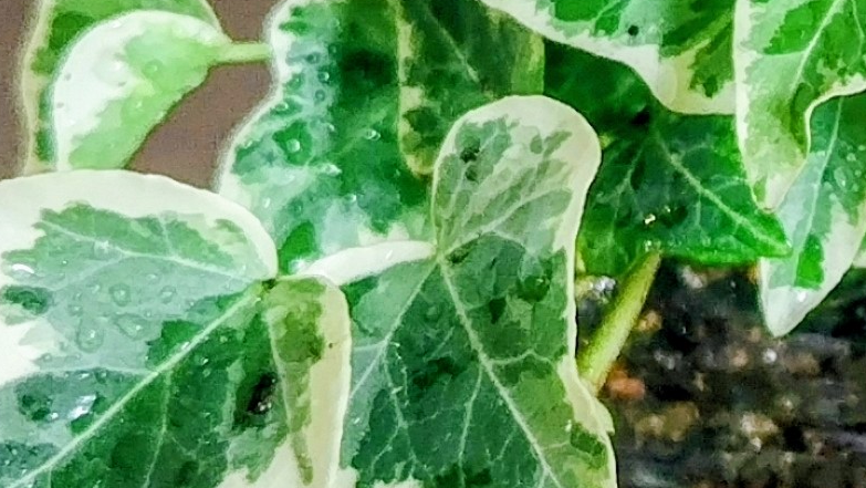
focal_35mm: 131
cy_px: 1
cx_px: 1198
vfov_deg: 9.2
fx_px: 3009
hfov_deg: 15.4
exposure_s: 1/60
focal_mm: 5.5
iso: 157
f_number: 1.9
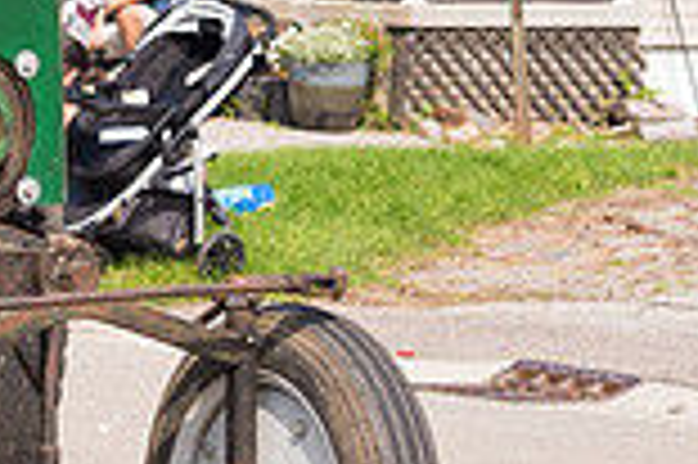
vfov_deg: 5.6
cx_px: -252
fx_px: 4726
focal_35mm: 244
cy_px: 128
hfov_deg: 8.3
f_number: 6.3
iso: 220
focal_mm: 65
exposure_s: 1/500
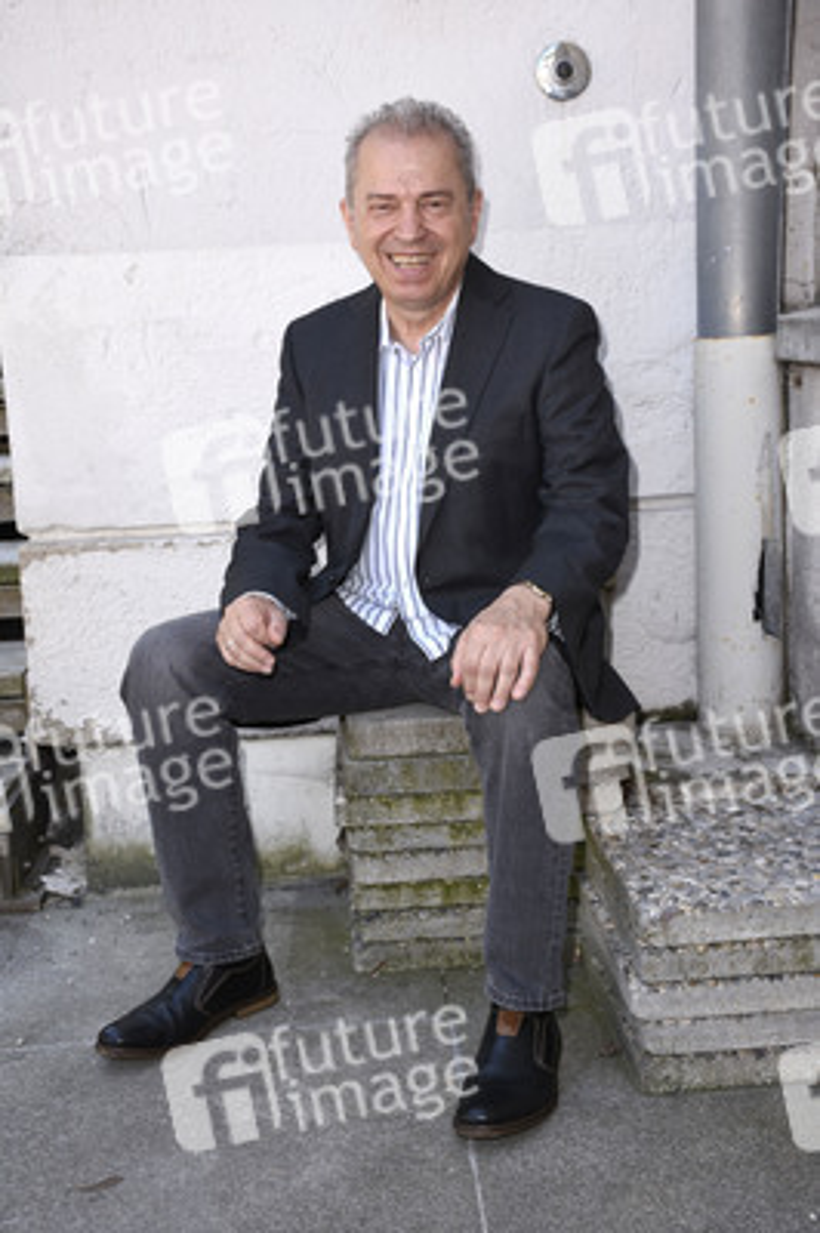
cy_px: 616
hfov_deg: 28.0
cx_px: 410
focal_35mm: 48
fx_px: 1643
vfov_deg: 41.1
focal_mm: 32
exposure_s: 1/160
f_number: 6.3
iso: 200
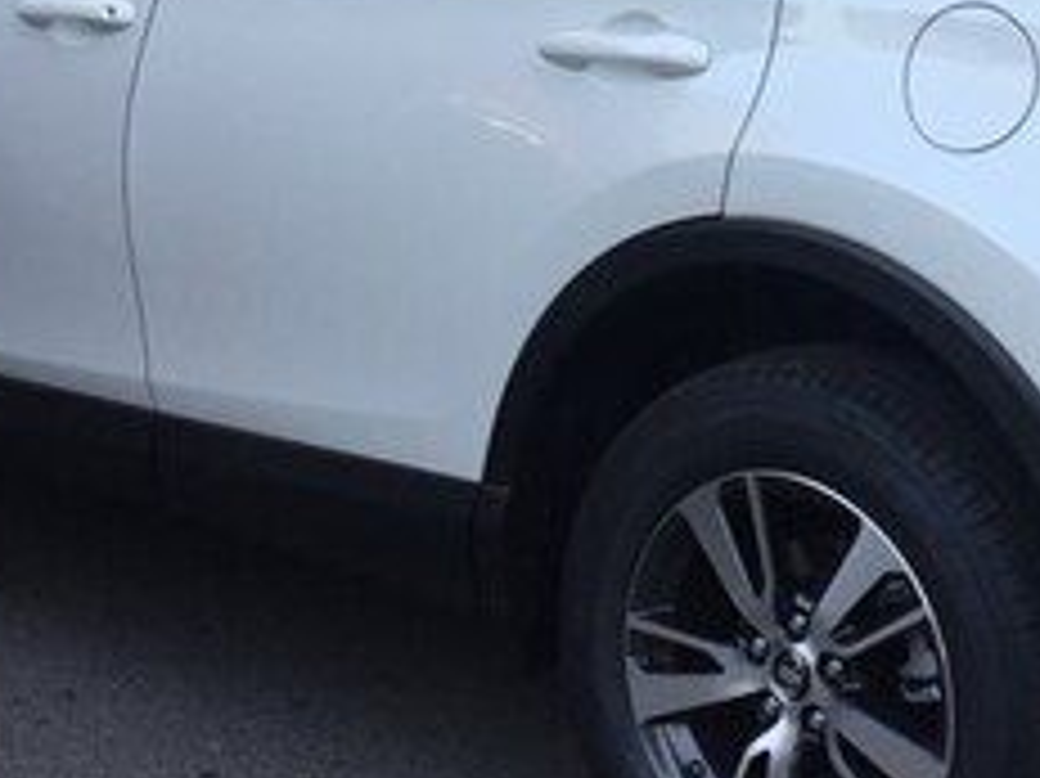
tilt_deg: -1.8
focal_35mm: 83
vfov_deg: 16.9
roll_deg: -2.6
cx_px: 770
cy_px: -178
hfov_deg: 23.4
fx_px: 2492
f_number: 2.2
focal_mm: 4.15
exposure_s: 1/50
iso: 40
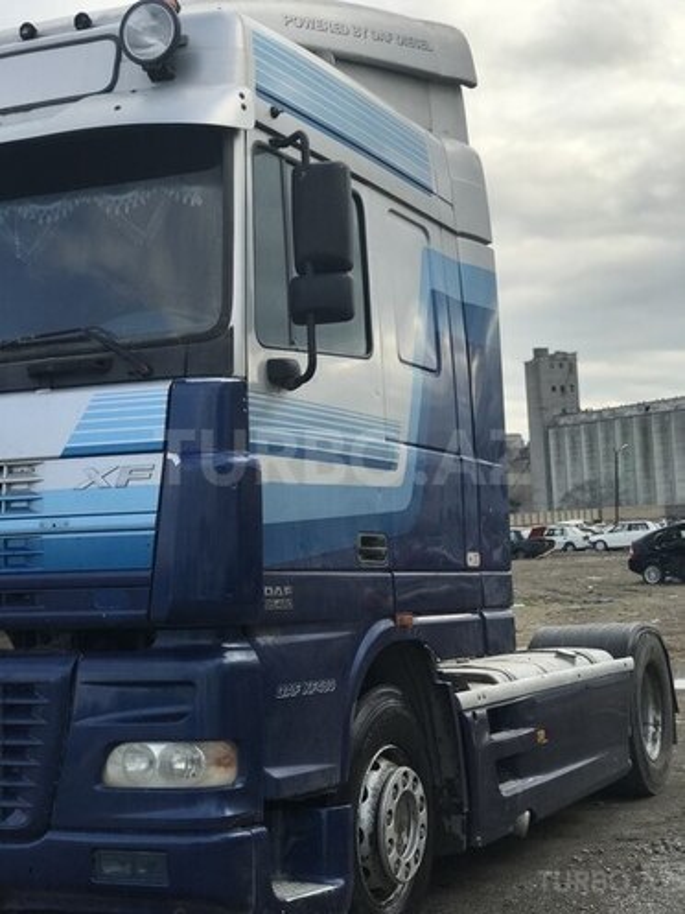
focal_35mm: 57
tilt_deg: +4.0
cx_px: 342
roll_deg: +2.7
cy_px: 457
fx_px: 1504
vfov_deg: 33.8
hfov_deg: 25.7
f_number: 2.8
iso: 20
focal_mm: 6.6
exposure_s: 1/538
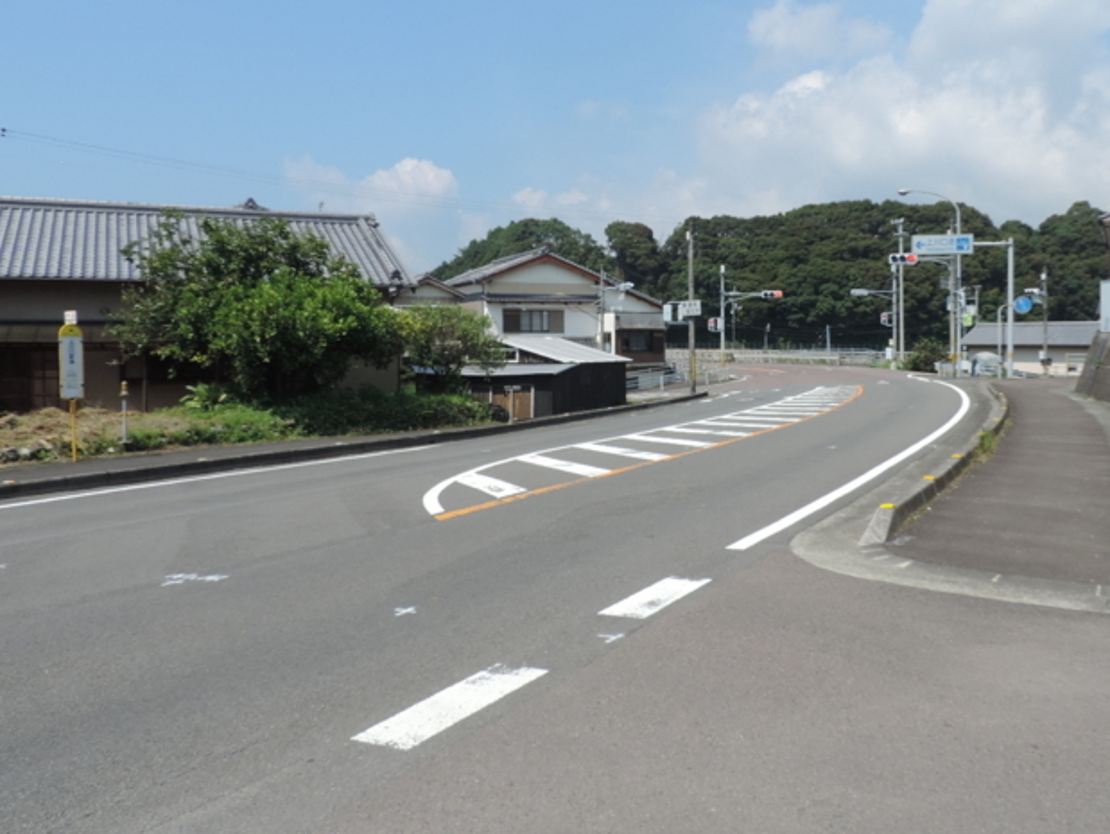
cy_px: 346
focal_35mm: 31
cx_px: 647
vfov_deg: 45.3
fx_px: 995
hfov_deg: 58.0
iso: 80
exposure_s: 1/1250
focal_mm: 4.3
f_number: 3
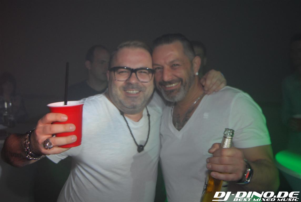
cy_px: 101
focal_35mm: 36
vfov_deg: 37.0
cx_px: 150
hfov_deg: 53.0
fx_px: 302
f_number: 5.6
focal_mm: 24
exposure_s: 1/6
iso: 400
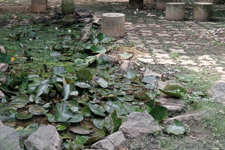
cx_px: 36
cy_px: 20
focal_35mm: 50
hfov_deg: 37.7
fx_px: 312
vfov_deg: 26.2
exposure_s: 1/159
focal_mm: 4.04
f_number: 1.8
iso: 112
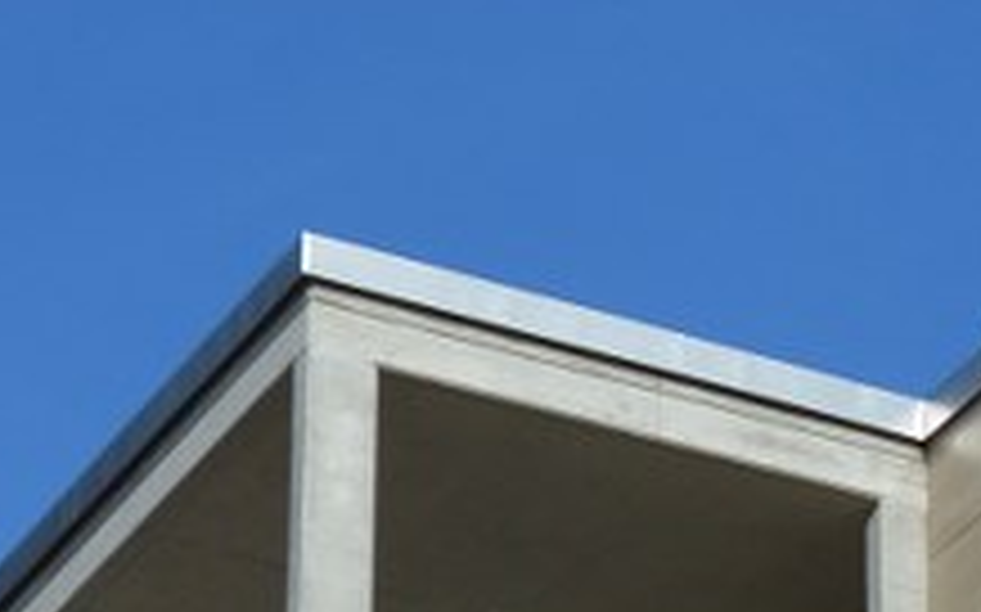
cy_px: 1064
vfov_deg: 6.0
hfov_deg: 9.2
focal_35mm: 215
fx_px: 5745
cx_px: 1872
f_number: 9
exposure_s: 1/320
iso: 100
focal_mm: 24
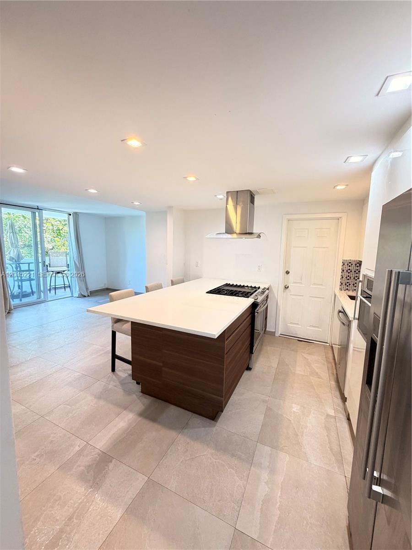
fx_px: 222
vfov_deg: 102.1
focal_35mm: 14
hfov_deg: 85.7
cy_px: 275
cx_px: 206
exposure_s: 1/60
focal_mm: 2.22
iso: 250
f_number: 2.2
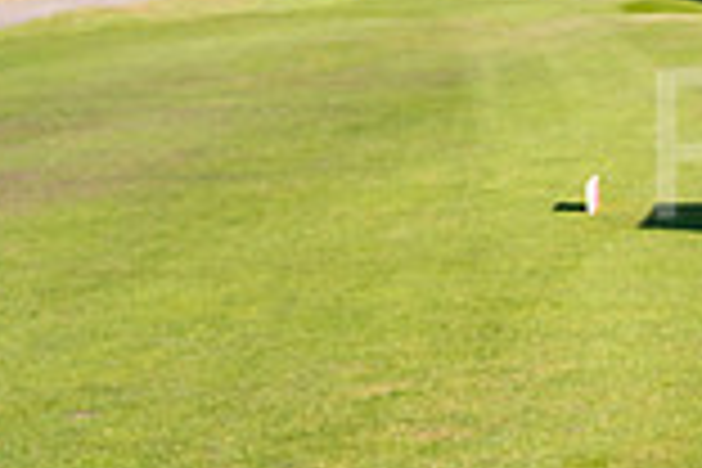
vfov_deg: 12.7
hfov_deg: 16.4
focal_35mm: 106
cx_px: 1238
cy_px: -65
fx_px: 2067
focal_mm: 28.5
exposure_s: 1/400
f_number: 6.3
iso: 125
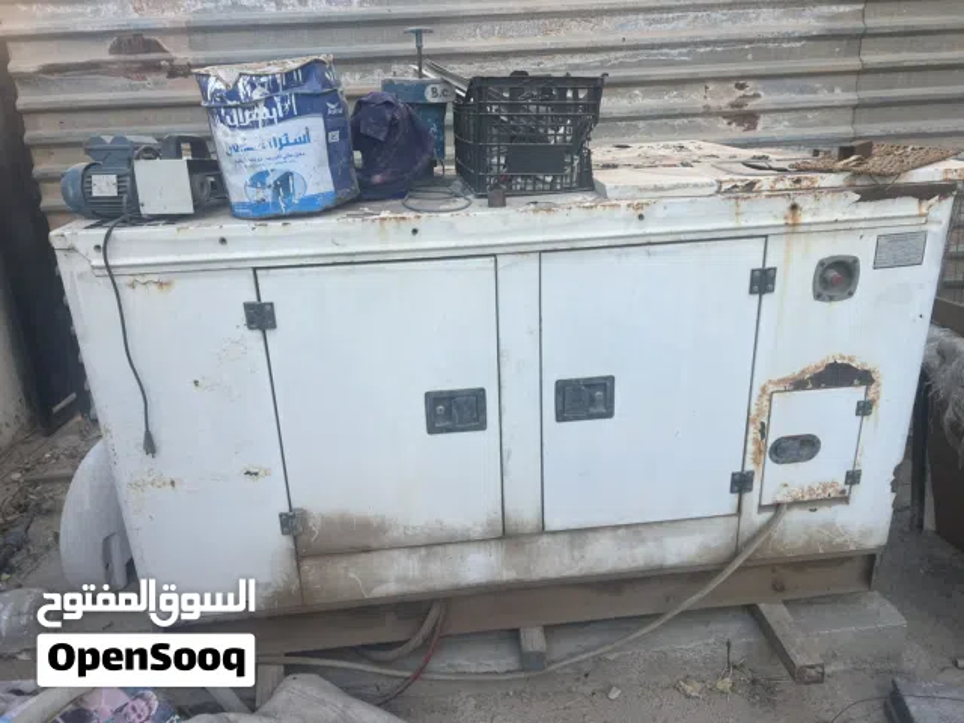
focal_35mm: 26
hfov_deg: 67.3
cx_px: 482
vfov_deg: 53.1
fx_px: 724
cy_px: 362
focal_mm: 5.7
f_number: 1.5
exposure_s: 1/607
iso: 50
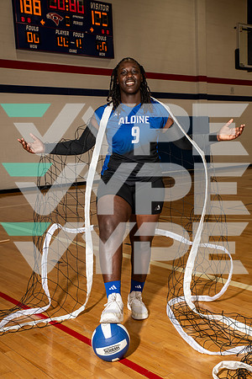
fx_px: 462
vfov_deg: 44.5
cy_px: 190
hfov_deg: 30.5
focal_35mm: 44
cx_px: 126
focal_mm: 44
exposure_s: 1/250
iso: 320
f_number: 7.1
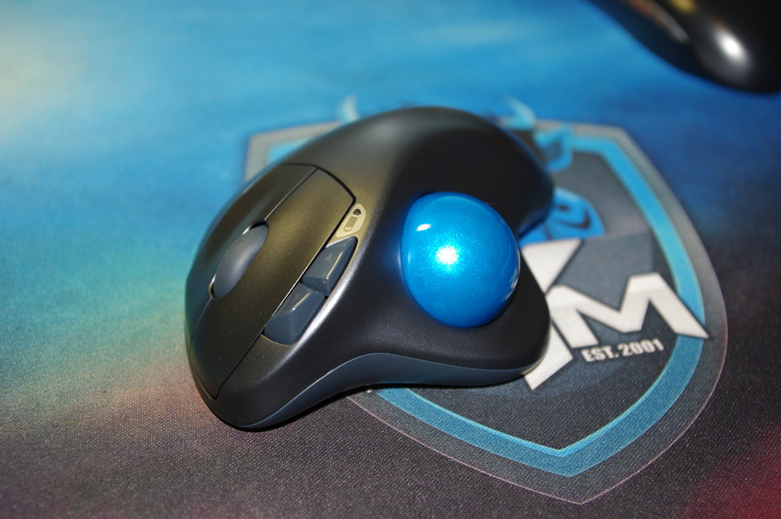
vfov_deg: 25.9
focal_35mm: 52
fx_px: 1127
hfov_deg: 38.2
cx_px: 390
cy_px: 260
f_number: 4.5
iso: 400
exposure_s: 1/50
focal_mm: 35
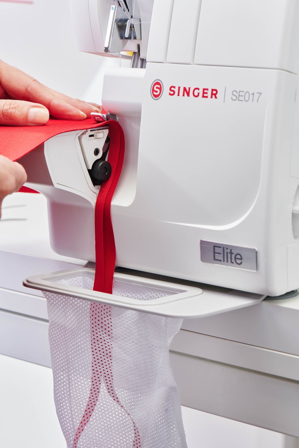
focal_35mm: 105
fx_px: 1308
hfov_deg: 13.0
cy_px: 224
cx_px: 150
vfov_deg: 19.5
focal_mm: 105
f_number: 8
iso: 64
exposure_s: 1/160
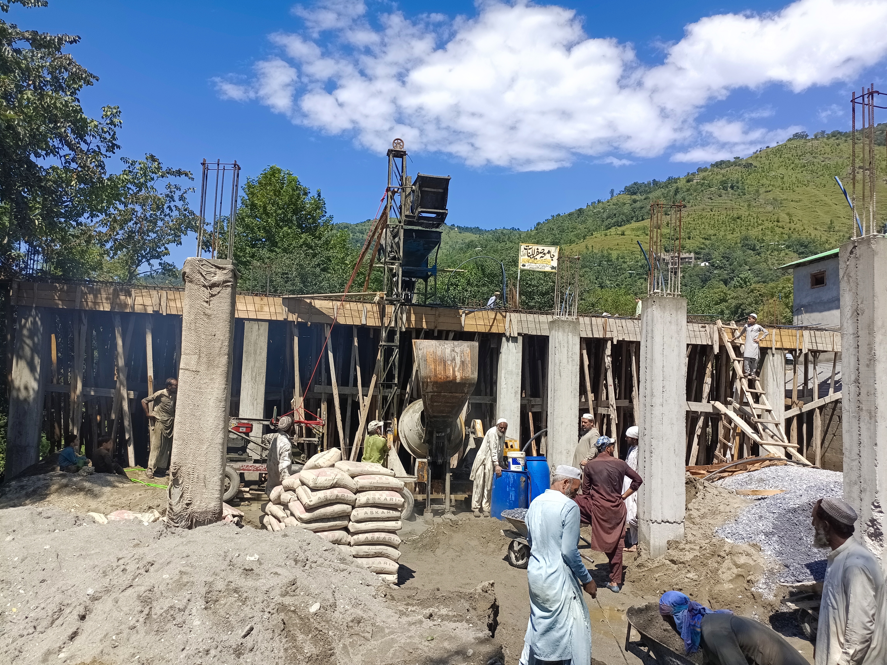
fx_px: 641
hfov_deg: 69.4
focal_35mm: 25
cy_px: 332
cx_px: 444
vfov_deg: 54.9
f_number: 1.79
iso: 100
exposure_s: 1/450
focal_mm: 4.74
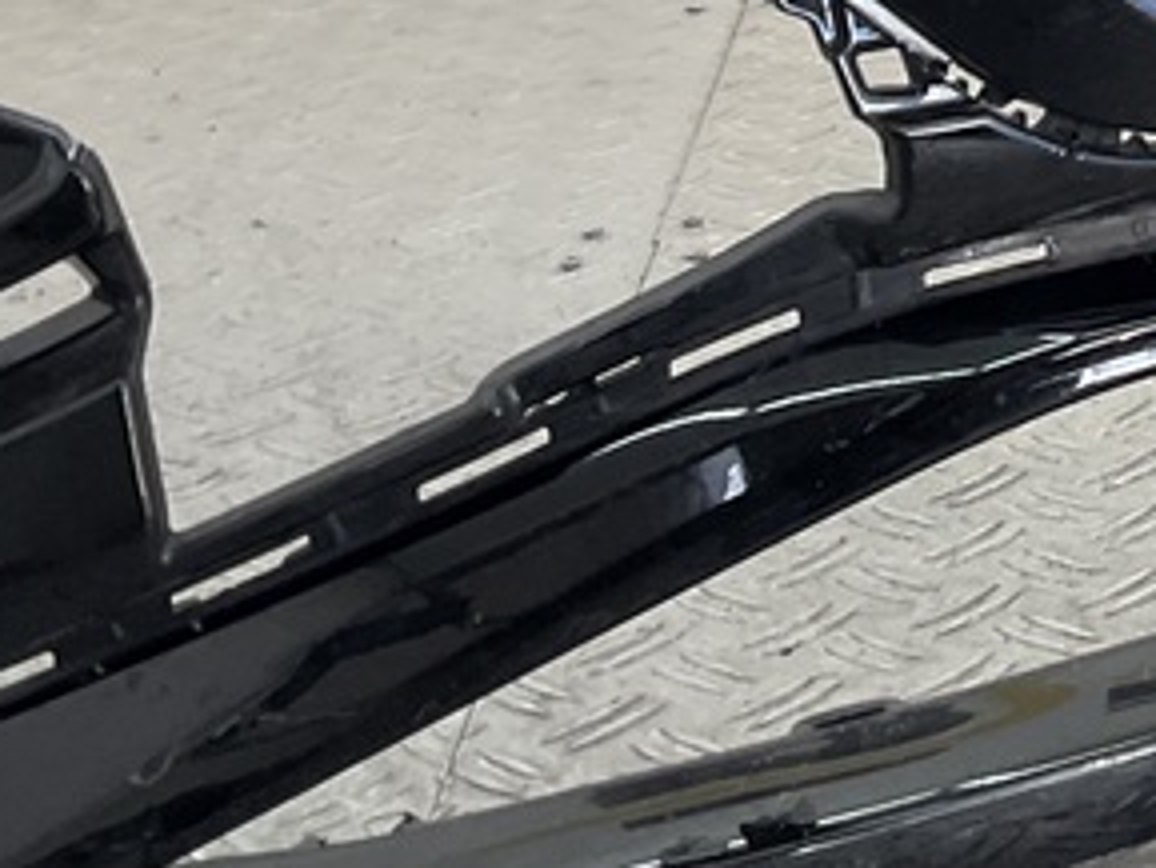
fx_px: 3374
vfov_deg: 14.0
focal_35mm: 101
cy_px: -296
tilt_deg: -10.5
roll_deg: +2.5
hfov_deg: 17.7
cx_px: 1672
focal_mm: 3
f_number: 1.8
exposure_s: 1/131
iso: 16
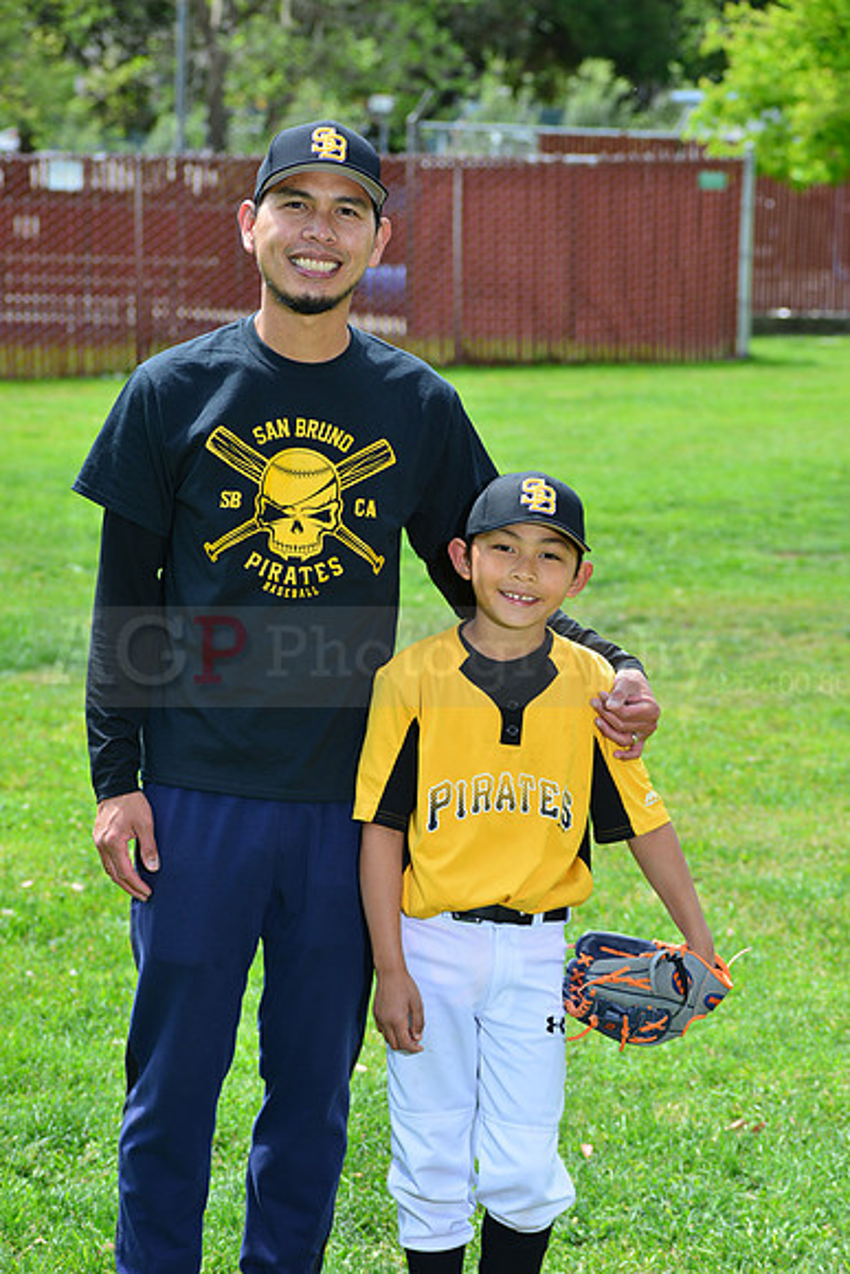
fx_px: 3893
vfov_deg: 18.6
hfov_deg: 12.5
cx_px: 425
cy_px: 637
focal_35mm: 110
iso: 200
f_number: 8
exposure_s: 1/200
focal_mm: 110
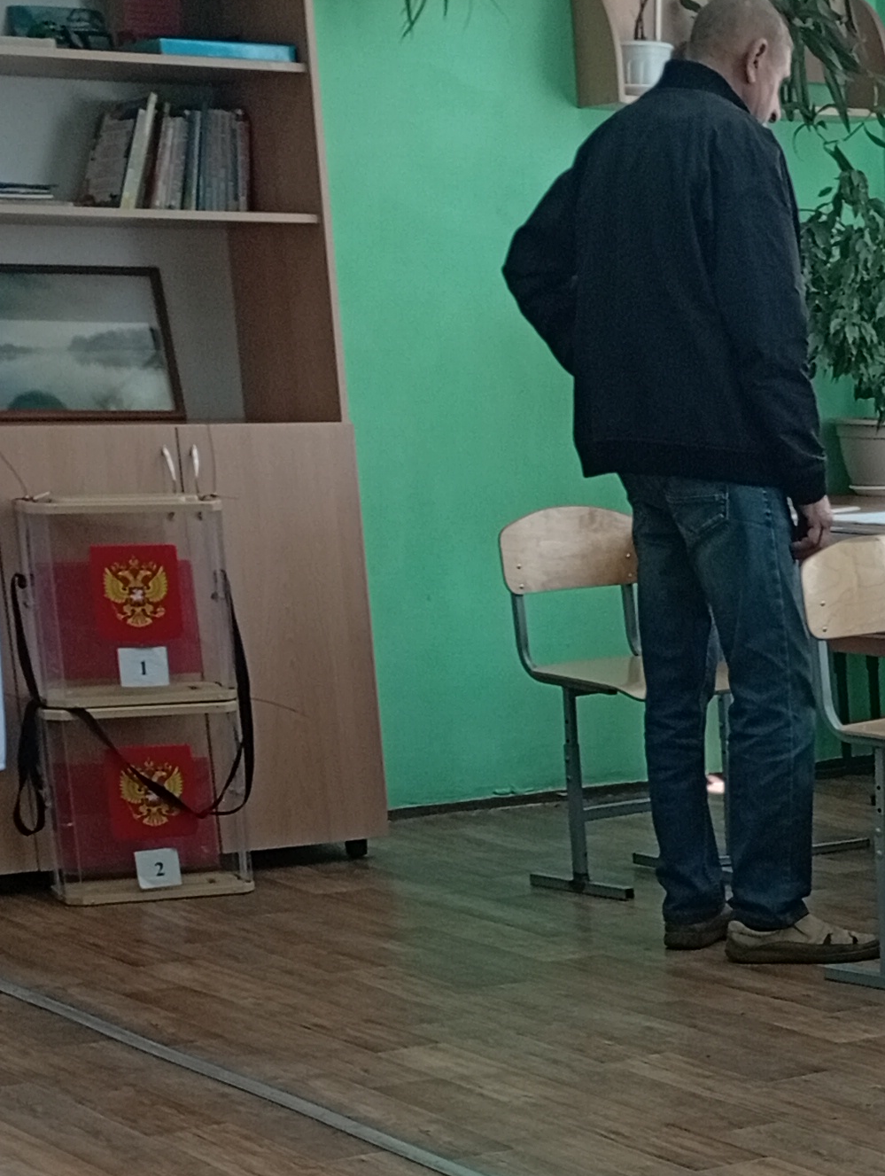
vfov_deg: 21.8
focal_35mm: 83
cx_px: 1148
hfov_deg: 16.8
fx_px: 2823
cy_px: 1398
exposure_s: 1/50
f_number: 1.8
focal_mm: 3.98
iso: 105
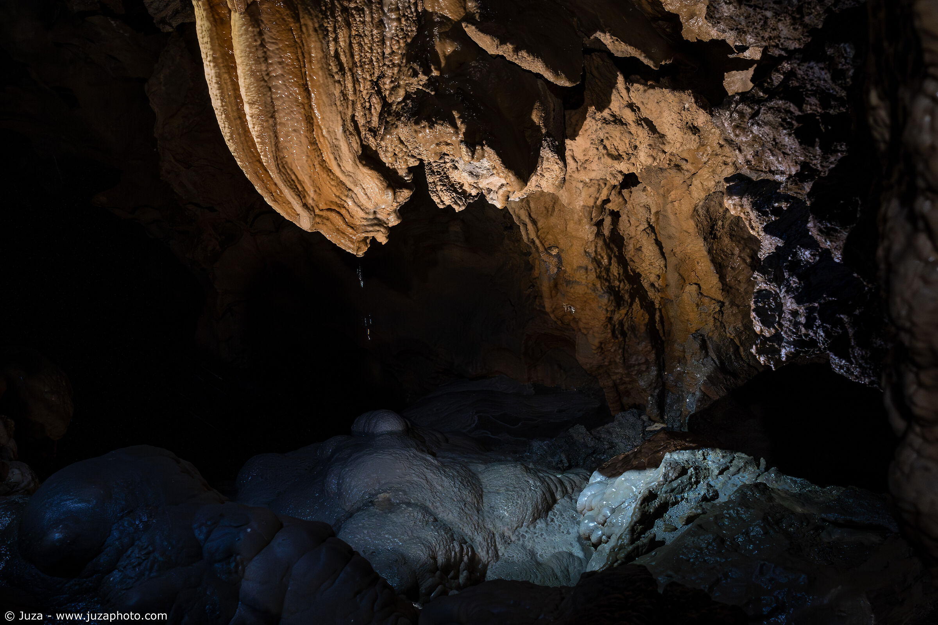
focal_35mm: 41
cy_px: 312
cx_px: 469
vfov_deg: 32.6
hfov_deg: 47.4
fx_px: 1068
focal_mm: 41
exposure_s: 1/50
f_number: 8
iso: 6400
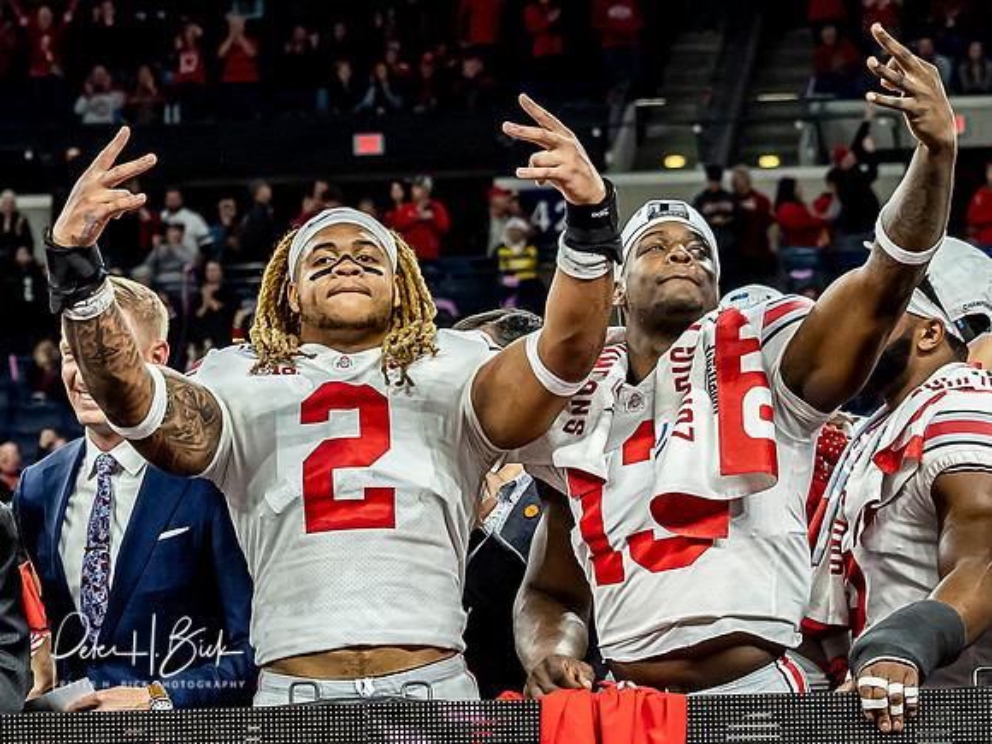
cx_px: 356
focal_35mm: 264
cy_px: 374
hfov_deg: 7.5
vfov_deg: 5.6
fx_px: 7554
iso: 1000
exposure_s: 1/320
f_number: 3.5
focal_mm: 55
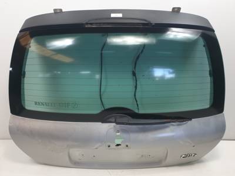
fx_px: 177
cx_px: 118
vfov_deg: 53.1
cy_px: 88
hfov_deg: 67.3
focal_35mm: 26
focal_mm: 4.3
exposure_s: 1/100
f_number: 2.4
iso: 80
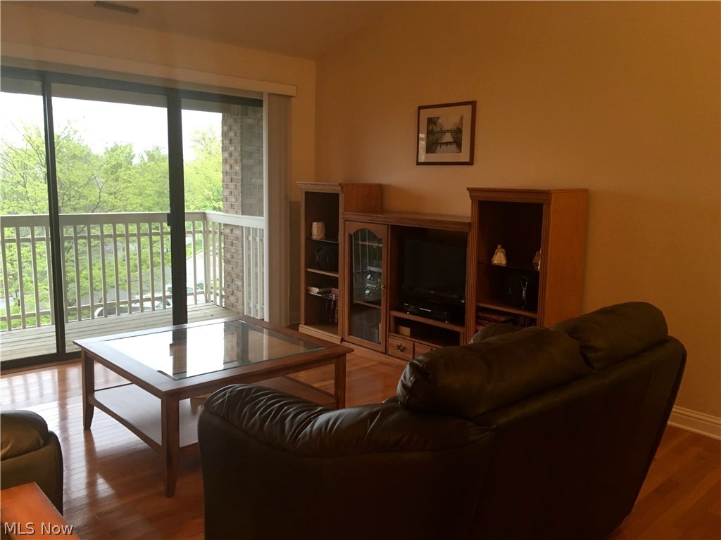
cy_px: 270
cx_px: 360
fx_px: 604
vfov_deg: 48.2
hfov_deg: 61.7
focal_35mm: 29
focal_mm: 4.15
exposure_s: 1/30
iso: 100
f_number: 2.2
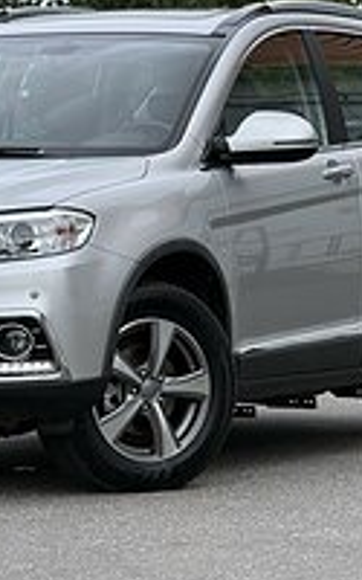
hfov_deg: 5.8
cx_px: 75
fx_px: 3567
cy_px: 242
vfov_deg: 9.3
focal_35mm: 226
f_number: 2.8
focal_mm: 15.66
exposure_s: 1/591
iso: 50
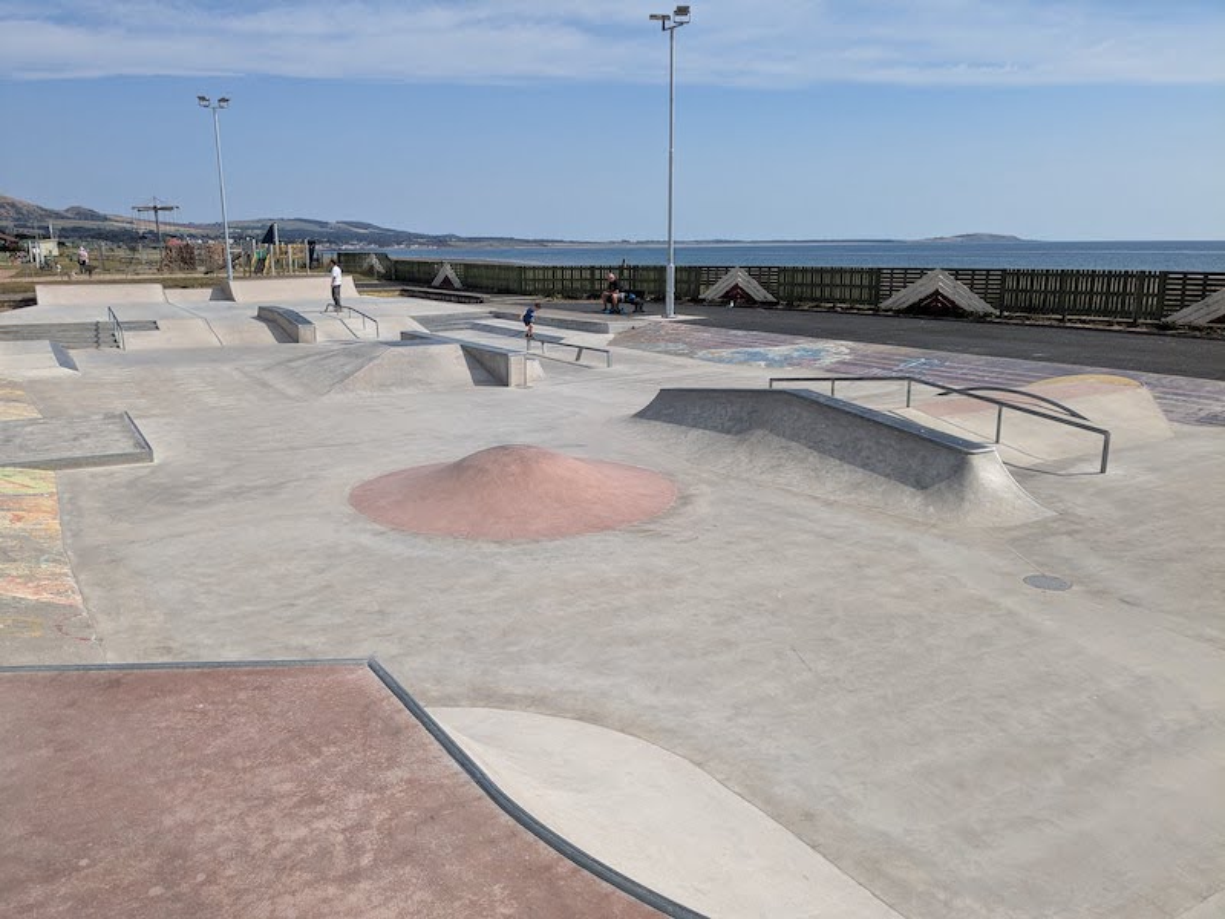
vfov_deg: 51.4
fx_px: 955
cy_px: 460
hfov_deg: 65.3
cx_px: 612
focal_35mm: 27
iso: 62
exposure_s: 1/4673
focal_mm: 4.38
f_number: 1.73
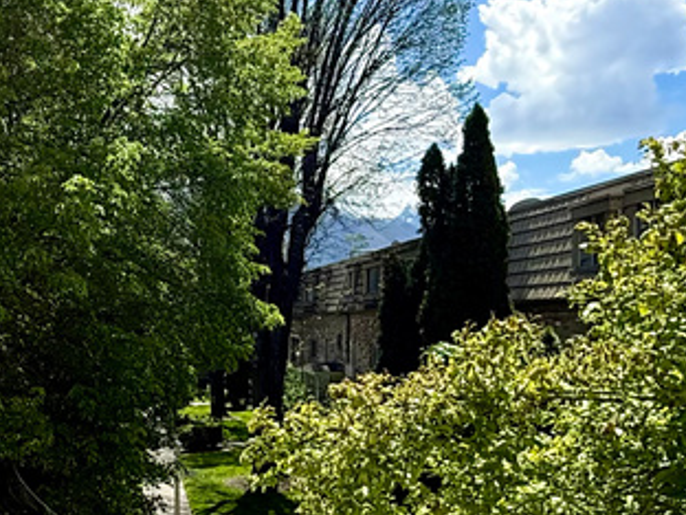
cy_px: 357
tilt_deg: -1.6
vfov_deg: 31.2
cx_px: 134
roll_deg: -0.8
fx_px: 912
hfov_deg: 39.6
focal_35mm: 46
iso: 64
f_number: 2.2
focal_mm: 2.22
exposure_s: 1/1125
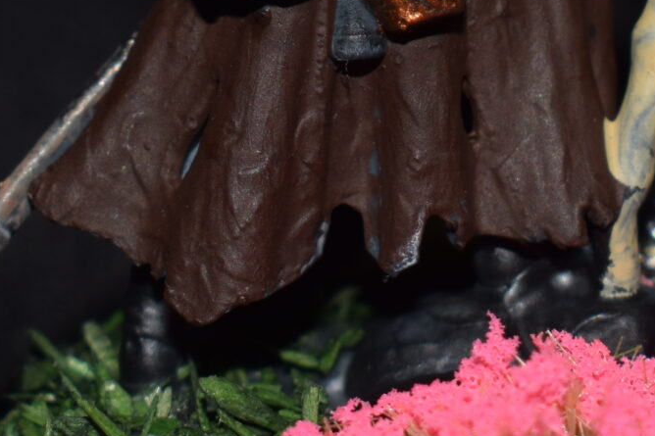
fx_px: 5020
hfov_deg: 7.5
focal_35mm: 276
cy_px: -150
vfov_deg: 5.0
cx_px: 434
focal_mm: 48
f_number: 8
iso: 100
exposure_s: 1/60
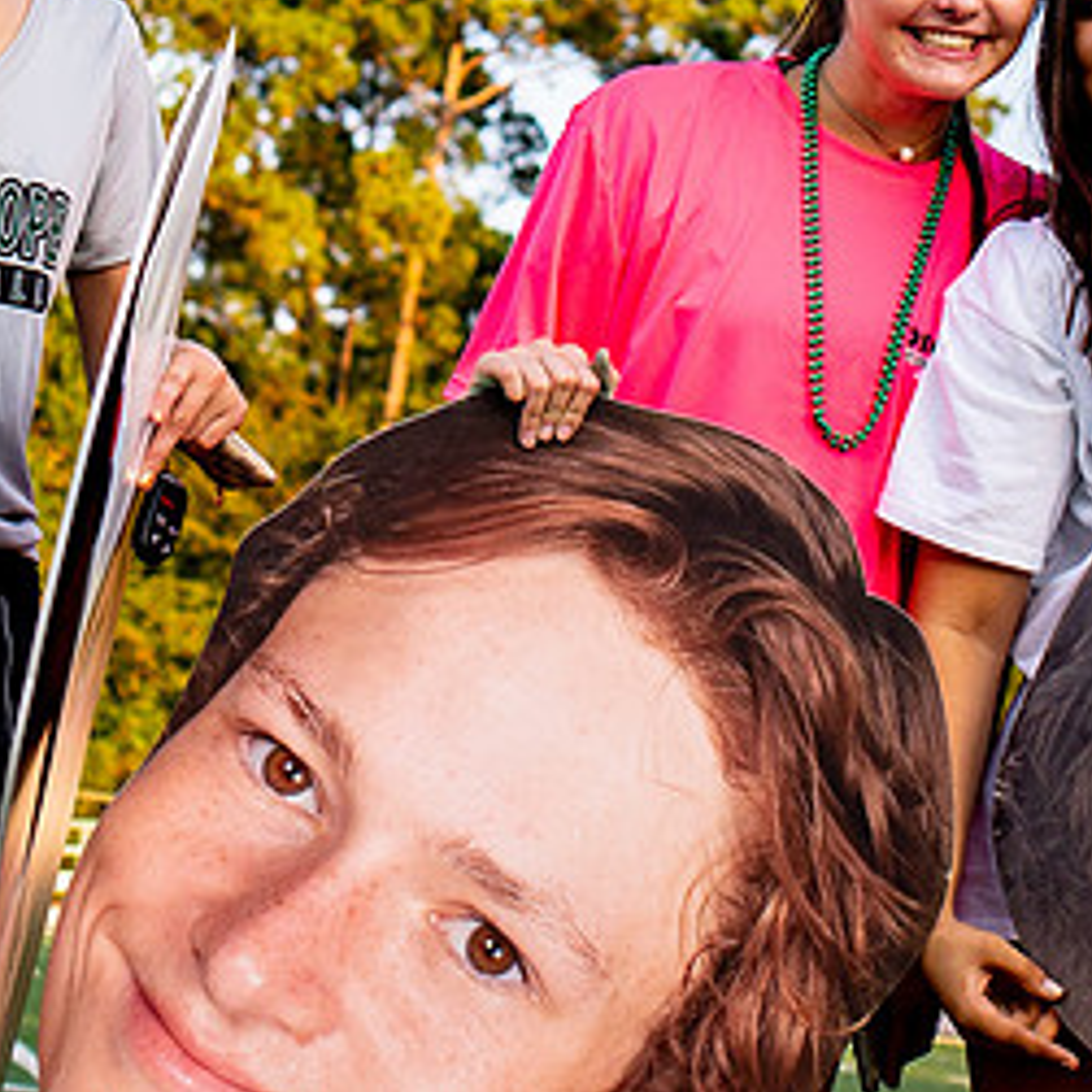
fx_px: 3640
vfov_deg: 17.0
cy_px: 255
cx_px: 618
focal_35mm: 102
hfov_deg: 17.1
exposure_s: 1/1500
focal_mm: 35
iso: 400
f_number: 3.5
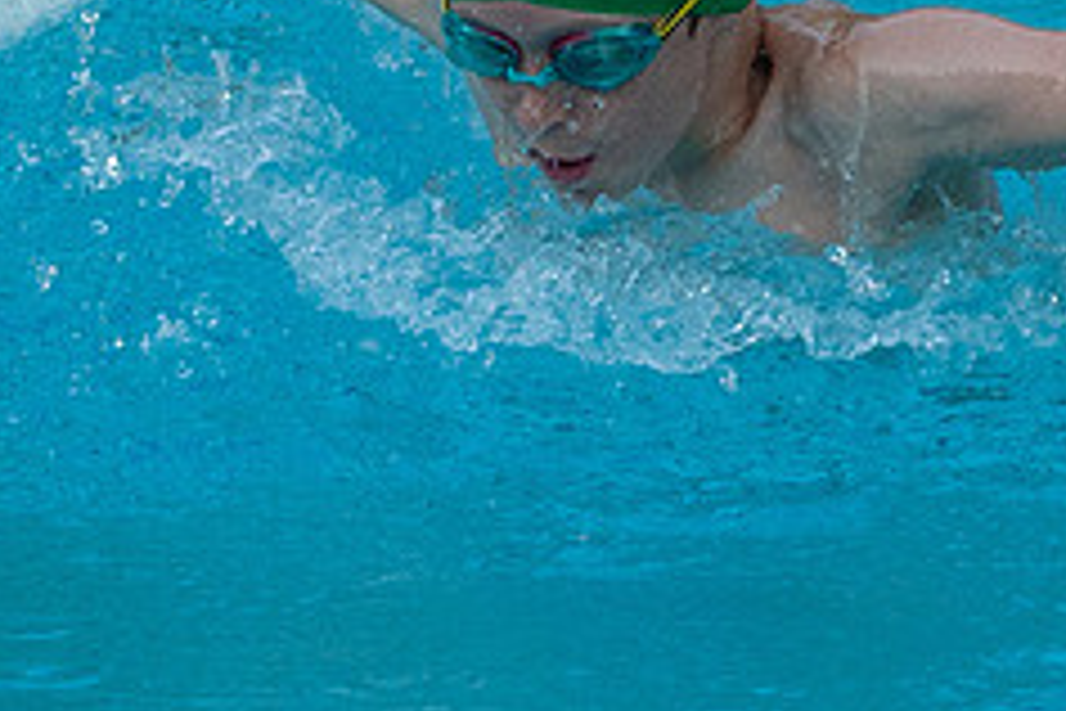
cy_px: 187
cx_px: 645
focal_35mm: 526
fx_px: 15574
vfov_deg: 2.6
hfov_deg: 3.9
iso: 1600
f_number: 9
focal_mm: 100
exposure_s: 1/1000
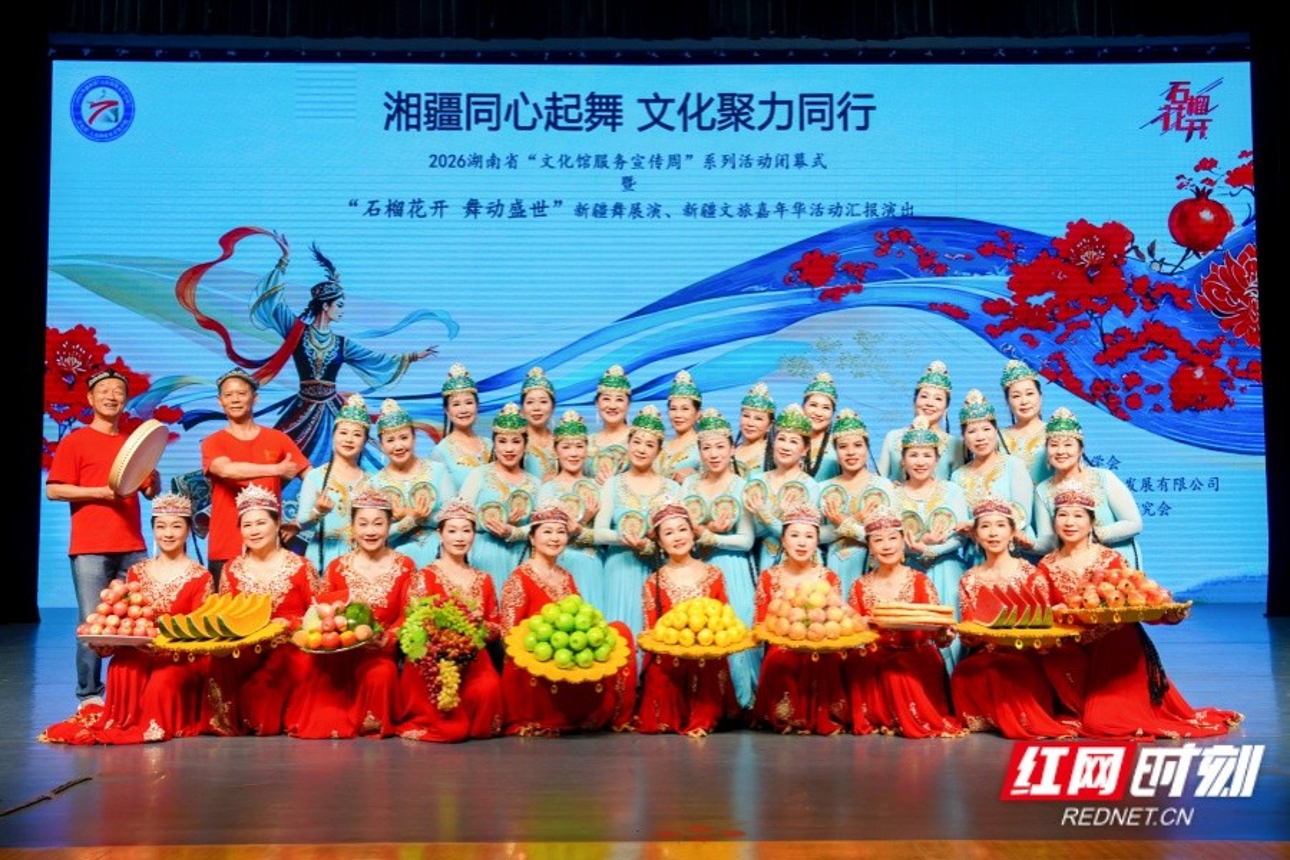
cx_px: 645
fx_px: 1254
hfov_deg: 54.4
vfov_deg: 37.9
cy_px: 430
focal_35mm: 35
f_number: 3.5
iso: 200
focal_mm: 35
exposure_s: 1/125
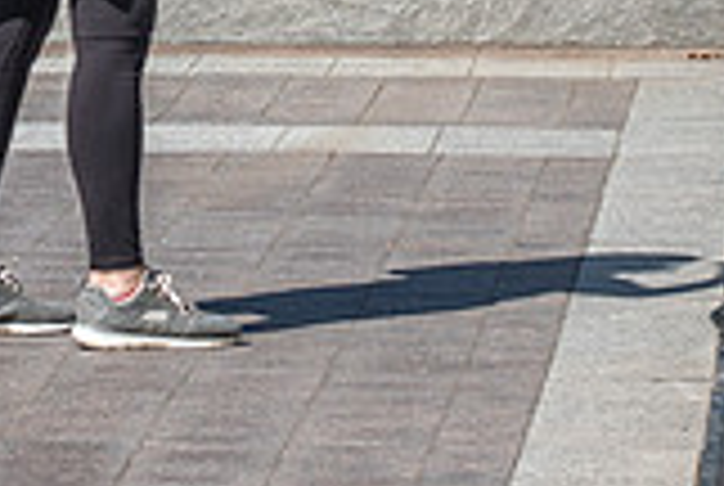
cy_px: -244
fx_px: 8623
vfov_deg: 3.2
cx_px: 53
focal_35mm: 428
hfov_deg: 4.8
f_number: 13
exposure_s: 1/250
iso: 400
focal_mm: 85
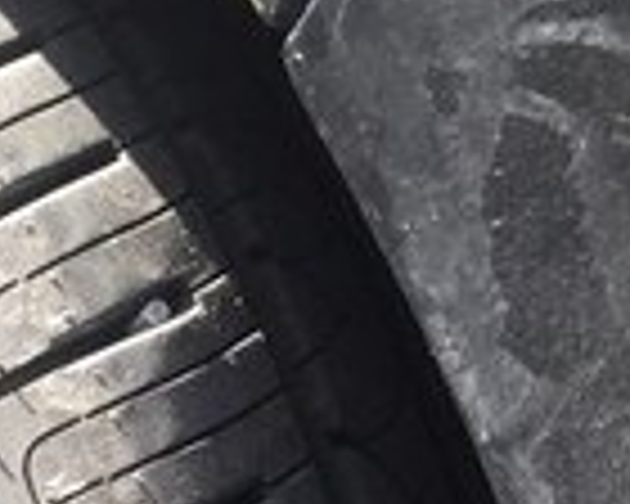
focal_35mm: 133
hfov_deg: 13.1
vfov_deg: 10.6
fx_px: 2480
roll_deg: -0.5
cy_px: 1010
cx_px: -504
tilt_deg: -12.4
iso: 40
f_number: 2.2
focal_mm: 4.15
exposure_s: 1/100
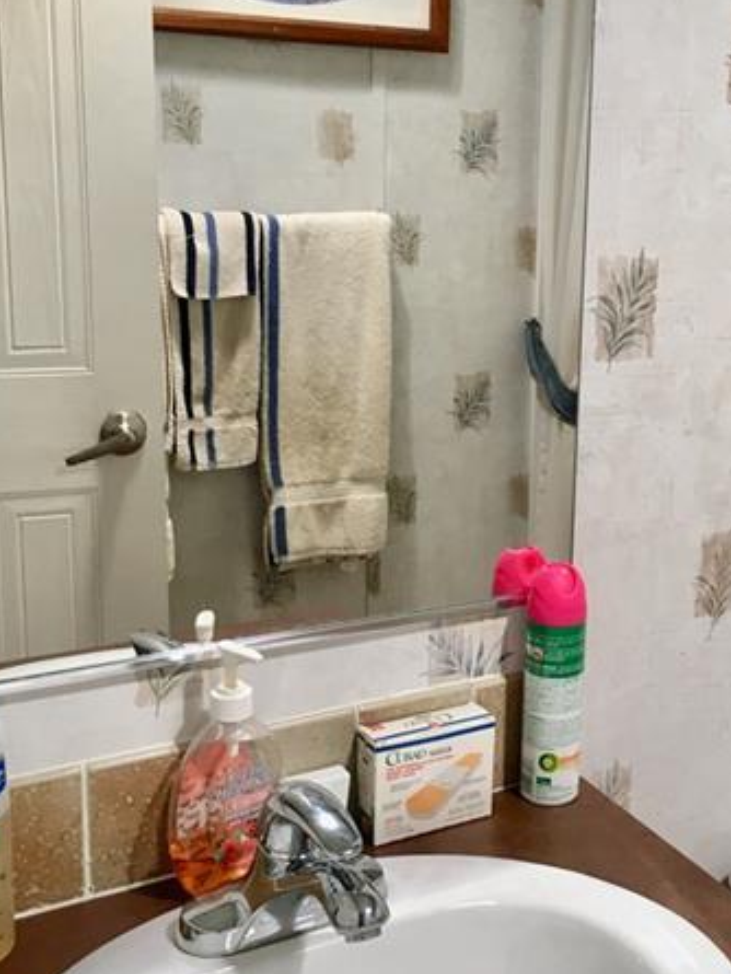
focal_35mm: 50
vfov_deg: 38.1
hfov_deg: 28.4
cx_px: 606
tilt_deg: -13.2
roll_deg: -2.1
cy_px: 442
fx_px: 1407
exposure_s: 1/30
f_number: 2.2
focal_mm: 4.15
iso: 50
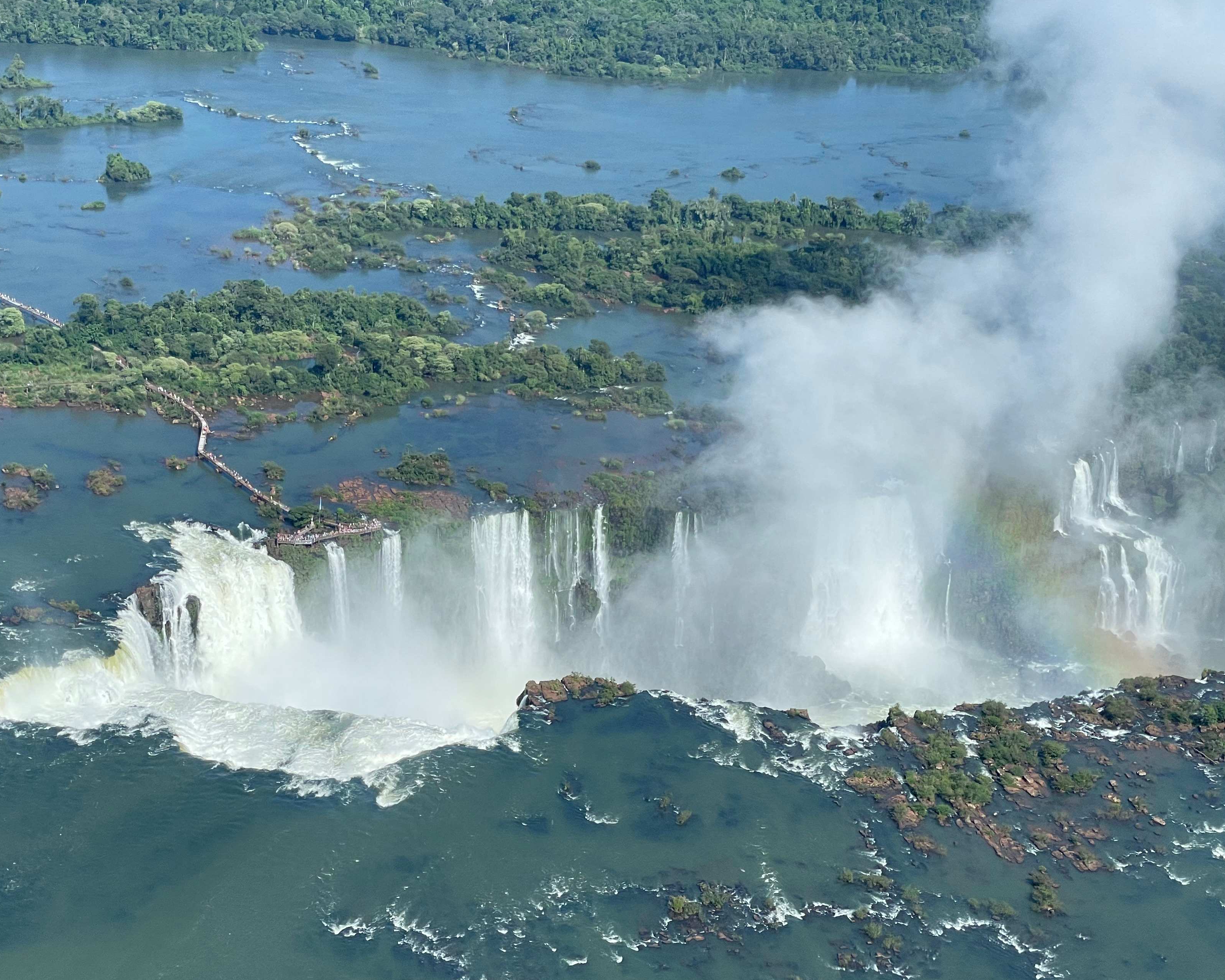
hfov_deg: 29.6
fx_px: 2320
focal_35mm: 64
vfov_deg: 23.8
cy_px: 576
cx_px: 555
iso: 25
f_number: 2
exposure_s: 1/1370
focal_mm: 6
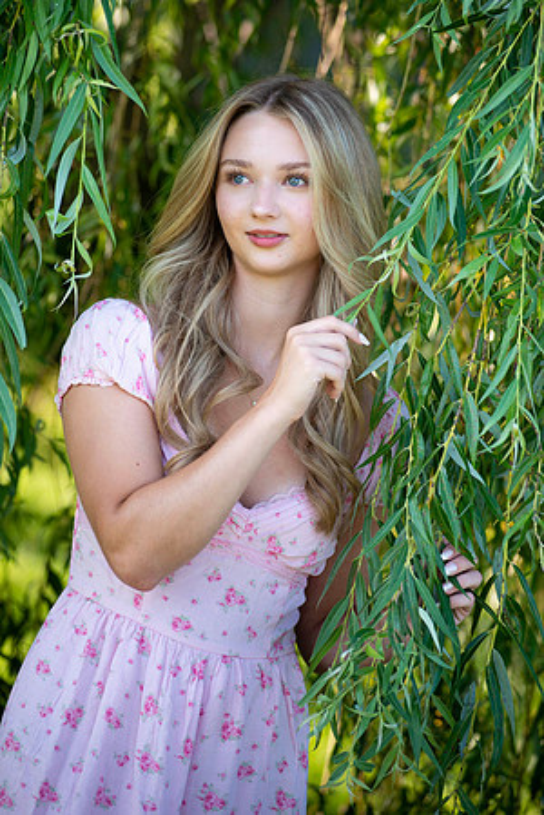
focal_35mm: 120
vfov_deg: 17.1
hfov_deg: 11.4
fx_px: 2720
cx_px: 272
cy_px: 408
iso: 160
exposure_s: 1/320
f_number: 4
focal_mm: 120
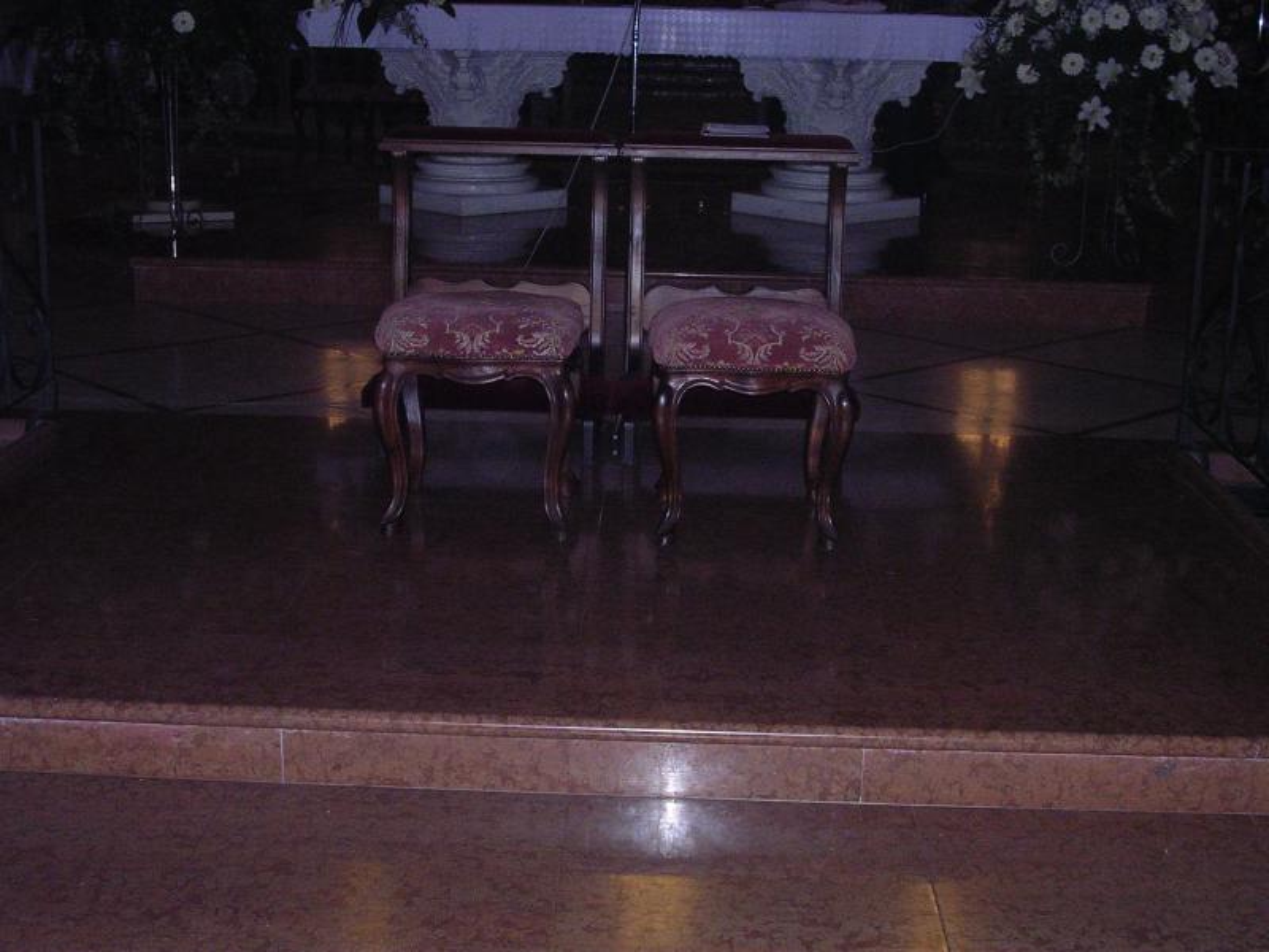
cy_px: 476
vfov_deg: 29.7
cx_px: 634
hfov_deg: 38.9
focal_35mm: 49
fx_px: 1796
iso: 400
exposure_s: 1/60.1
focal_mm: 7.5
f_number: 3.1
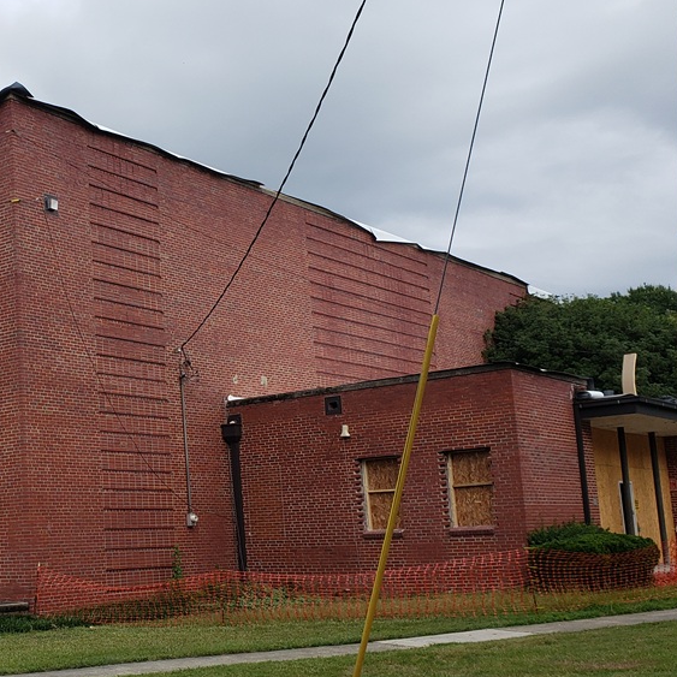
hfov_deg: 32.9
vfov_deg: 34.6
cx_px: 66
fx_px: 1084
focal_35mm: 49
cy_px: 393
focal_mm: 4.3
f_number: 2.4
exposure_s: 1/765
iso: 50
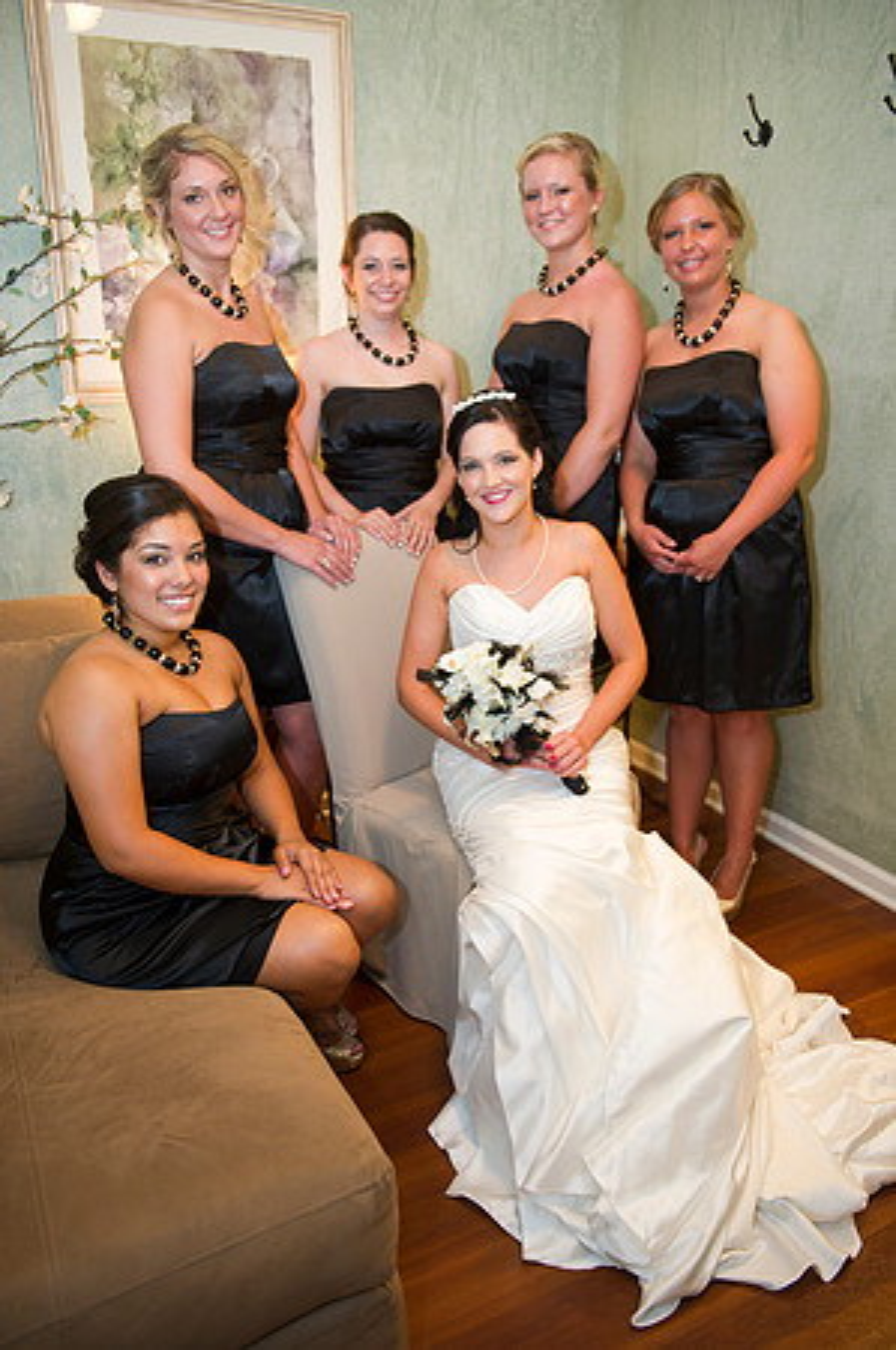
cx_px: 448
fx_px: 1085
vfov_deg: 63.7
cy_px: 675
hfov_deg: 44.9
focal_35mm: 29
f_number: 2.8
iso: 800
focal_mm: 29
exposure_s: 1/80
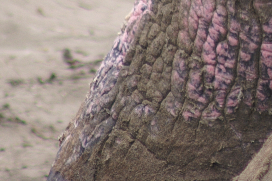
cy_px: -119
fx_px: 12017
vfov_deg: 0.9
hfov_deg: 1.3
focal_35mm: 1592
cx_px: 351
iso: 160
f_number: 5.6
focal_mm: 300
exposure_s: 1/500
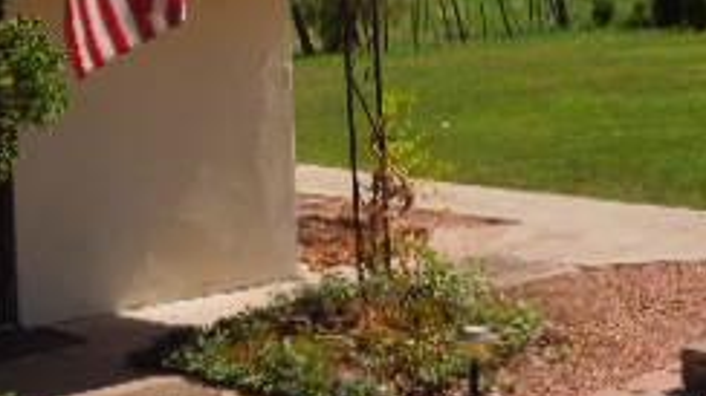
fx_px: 1871
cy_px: -165
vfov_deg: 11.7
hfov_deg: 21.3
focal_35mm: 100
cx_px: 434
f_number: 7.4
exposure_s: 1/320
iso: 100
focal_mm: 6.3
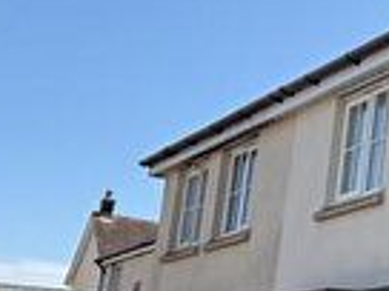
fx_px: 809
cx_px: 827
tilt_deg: +8.5
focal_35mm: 72
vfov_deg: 20.0
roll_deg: -1.3
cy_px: 275
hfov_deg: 17.2
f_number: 2.2
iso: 50
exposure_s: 1/1368
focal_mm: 2.22
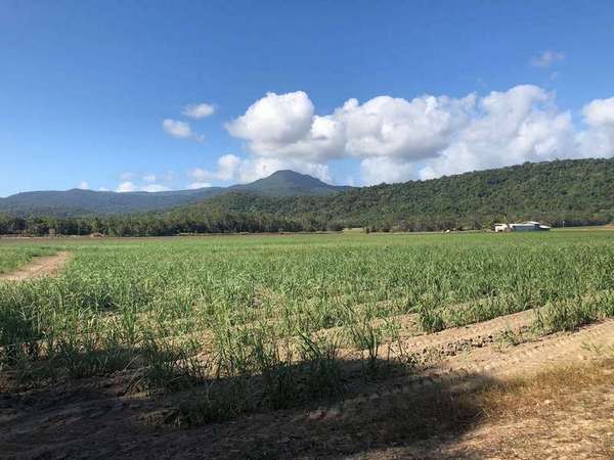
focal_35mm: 28
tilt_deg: -2.0
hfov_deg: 63.4
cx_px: 307
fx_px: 497
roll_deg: +0.5
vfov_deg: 49.7
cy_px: 230
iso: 20
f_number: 1.8
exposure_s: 1/2000
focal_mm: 3.99
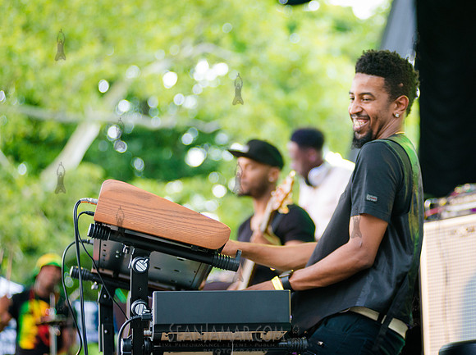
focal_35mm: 129
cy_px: 160
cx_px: 319
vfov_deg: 11.4
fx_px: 1775
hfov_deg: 15.2
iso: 1250
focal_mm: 100
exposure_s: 1/250
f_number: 2.8
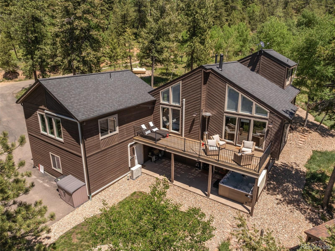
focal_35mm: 24
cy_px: 126
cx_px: 168
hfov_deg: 71.6
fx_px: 232
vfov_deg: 56.7
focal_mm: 12.29
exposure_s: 1/2000
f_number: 2.8
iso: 120
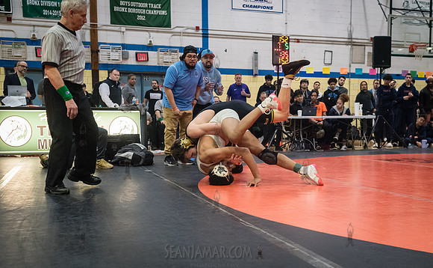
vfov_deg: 29.0
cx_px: 259
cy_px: 173
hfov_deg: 45.5
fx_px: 513
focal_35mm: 44
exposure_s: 1/400
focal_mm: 35
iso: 8000
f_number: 4
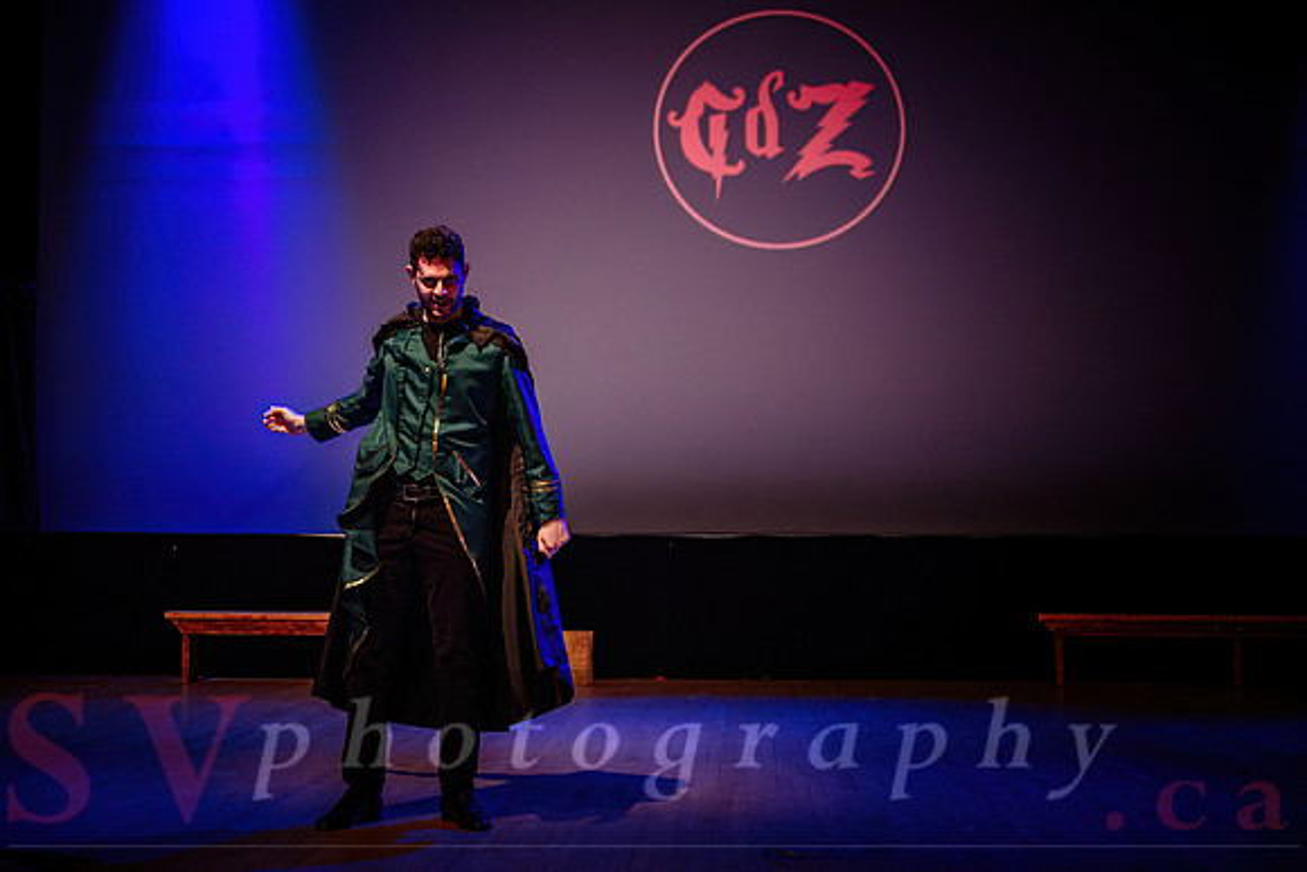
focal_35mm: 50
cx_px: 654
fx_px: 1824
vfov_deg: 26.9
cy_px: 436
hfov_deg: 39.4
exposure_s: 1/160
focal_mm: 49
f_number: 2.8
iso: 1250
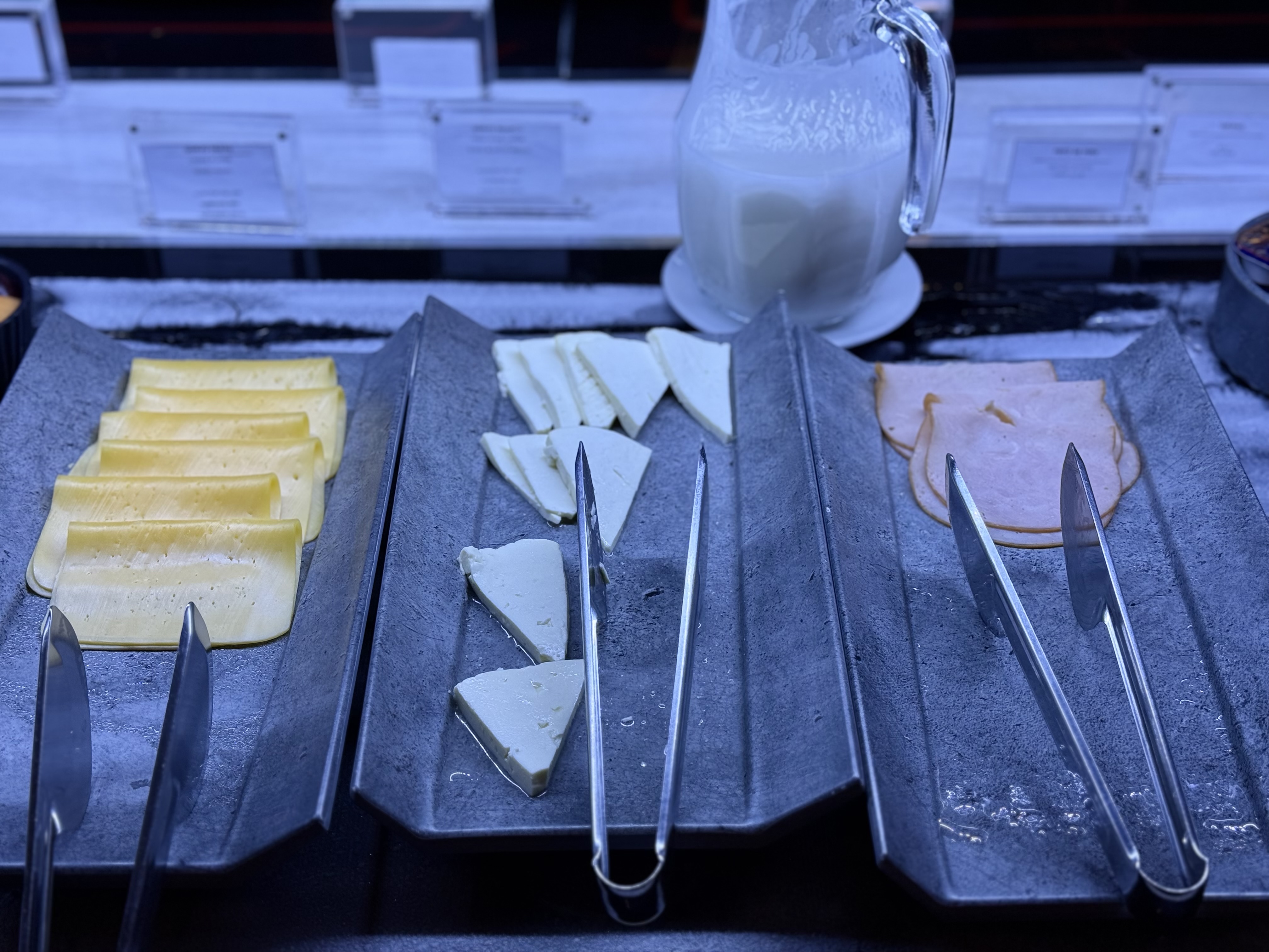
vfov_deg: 30.3
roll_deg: +0.6
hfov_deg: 39.7
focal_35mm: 48
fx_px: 1760
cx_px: 634
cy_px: 476
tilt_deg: -36.4
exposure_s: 1/149
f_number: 1.78
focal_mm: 6.76
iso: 50
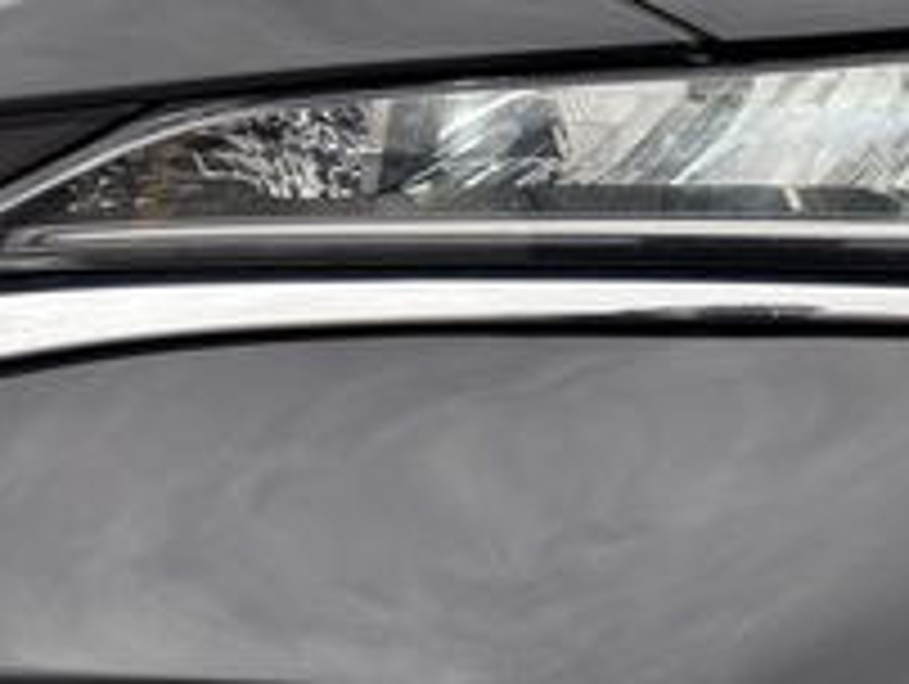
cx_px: 716
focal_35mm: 54
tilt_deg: -13.9
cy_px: 133
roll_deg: -2.0
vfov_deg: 26.6
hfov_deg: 34.5
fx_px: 1420
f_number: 1.6
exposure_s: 1/544
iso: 50
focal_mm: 5.96
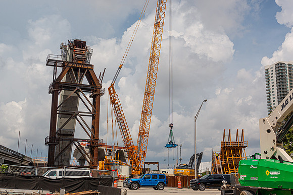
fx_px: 358
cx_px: 146
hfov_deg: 44.5
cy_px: 98
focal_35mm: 44
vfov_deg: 30.5
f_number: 6.3
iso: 125
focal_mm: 16.17
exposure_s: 1/160
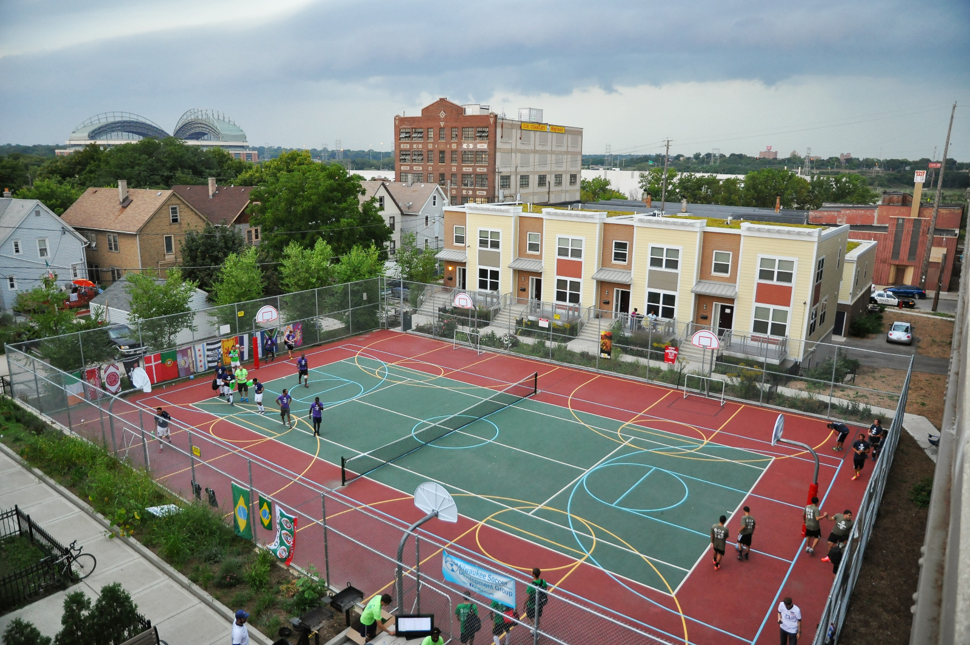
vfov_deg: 53.0
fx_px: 646
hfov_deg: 73.8
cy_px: 322
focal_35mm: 24
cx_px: 485
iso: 800
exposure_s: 1/100
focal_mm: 16
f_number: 3.5
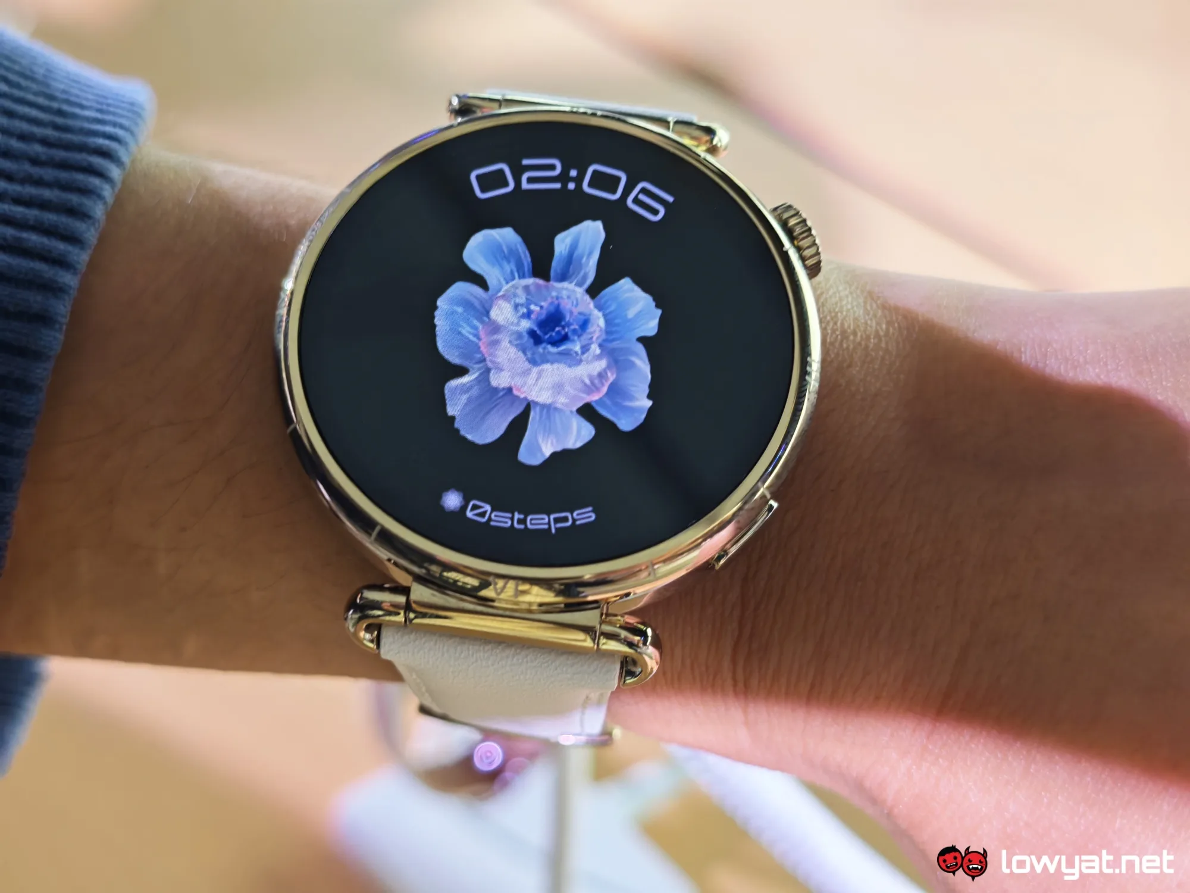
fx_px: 1581
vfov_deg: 31.5
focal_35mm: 46
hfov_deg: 41.2
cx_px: 595
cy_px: 446
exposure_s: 1/50
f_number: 1.6
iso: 160
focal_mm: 5.4
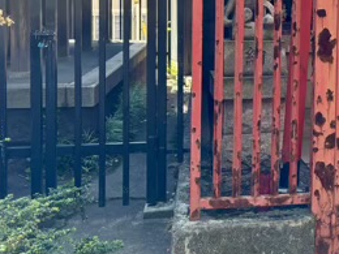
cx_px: 391
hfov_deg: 25.4
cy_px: 28
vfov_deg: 20.6
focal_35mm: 70
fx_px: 686
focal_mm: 5.96
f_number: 1.6
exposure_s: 1/347
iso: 50
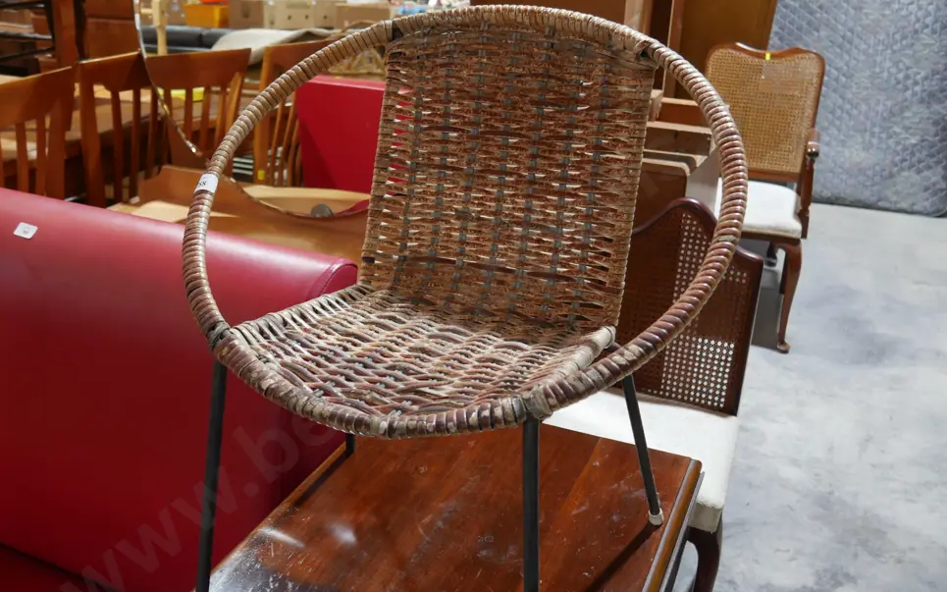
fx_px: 929
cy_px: 304
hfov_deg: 54.0
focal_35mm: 36
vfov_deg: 35.3
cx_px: 471
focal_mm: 16
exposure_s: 1/60
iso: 500
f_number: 3.6
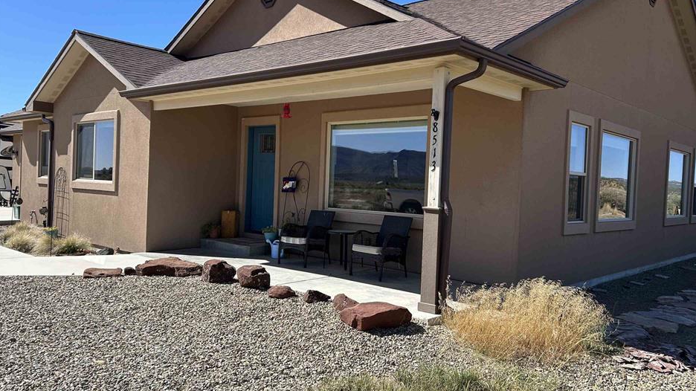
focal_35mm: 31
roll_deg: -1.7
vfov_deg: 37.7
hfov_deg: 62.5
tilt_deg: -1.7
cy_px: 190
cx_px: 376
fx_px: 572
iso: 50
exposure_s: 1/2632
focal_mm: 5.7
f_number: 1.5
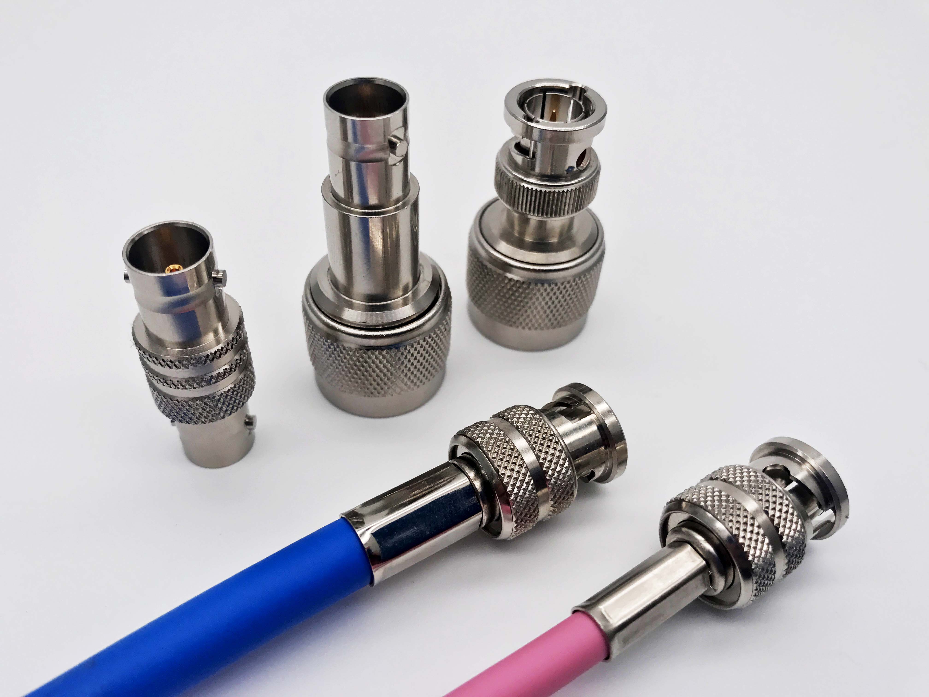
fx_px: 751
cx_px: 464
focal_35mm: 28
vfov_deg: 49.7
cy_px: 348
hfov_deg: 63.4
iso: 20
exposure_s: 1/903
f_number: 1.8
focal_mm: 3.99
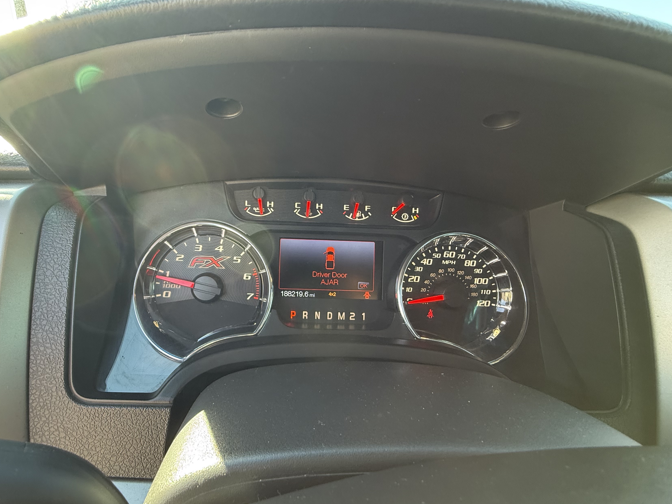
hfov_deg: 90.2
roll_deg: -2.2
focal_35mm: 17
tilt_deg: -20.0
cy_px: 278
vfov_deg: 74.5
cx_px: 279
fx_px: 330
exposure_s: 1/99
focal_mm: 2.22
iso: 250
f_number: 2.2
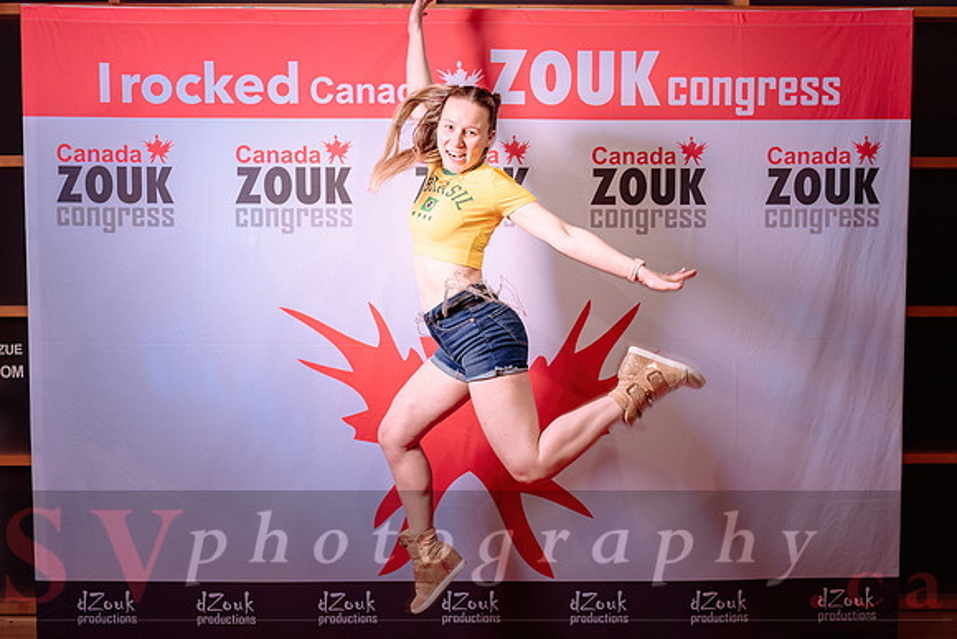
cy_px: 330
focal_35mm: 41
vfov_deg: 32.3
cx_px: 479
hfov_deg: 47.0
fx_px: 1102
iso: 200
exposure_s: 1/125
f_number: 2.8
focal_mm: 40
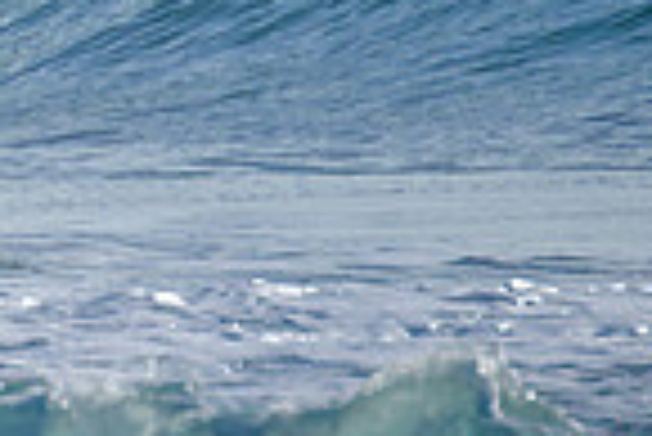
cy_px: -196
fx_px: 58103
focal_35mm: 3205
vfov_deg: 0.4
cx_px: -351
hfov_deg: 0.6
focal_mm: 800
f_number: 11
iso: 640
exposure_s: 1/2500
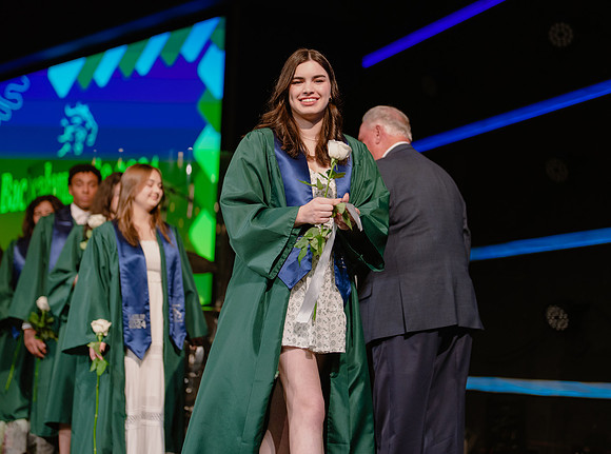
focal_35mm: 64
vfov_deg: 22.9
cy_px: 188
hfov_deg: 30.6
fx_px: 1118
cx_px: 296
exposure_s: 1/320
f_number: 1.2
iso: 640
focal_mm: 50
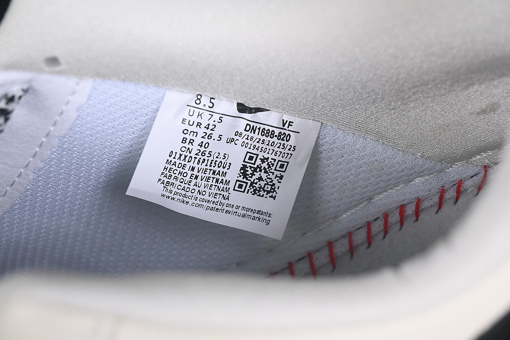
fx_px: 1062
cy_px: 170
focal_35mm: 75
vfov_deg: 18.2
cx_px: 255
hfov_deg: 27.0
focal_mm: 50
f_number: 7.1
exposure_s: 1/80
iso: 160
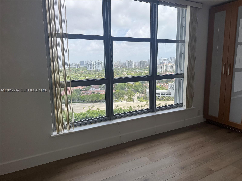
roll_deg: +0.5
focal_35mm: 24
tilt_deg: -7.2
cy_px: 90
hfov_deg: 71.6
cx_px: 121
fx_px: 168
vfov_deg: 56.8
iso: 80
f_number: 1.78
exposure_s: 1/1261
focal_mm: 6.76
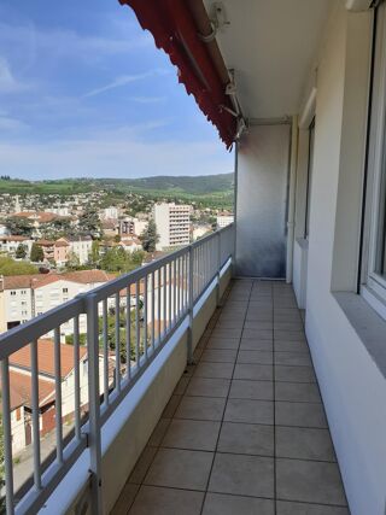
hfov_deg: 51.3
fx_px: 402
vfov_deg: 65.3
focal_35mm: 27
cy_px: 258
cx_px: 193
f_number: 1.9
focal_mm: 3.6
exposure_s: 1/1471
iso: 40
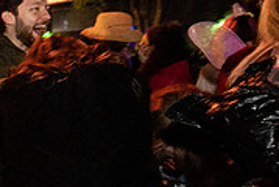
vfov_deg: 21.6
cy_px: 70
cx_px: -166
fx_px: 489
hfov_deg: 23.6
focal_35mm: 63
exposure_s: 1/60
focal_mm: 16
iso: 2000
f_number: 3.5
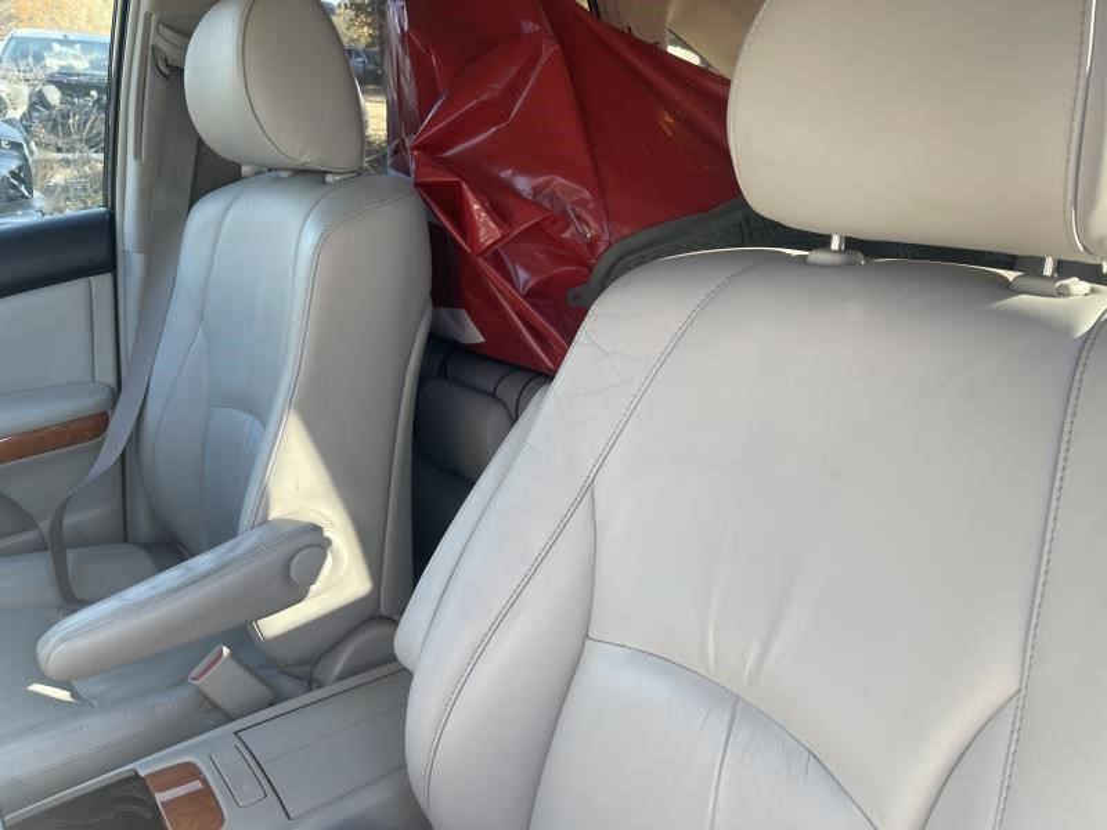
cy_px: 415
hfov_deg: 69.4
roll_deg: -0.8
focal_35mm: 25
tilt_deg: -18.9
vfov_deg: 54.9
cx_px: 554
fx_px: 799
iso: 32
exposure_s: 1/121
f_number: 1.6
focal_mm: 5.1
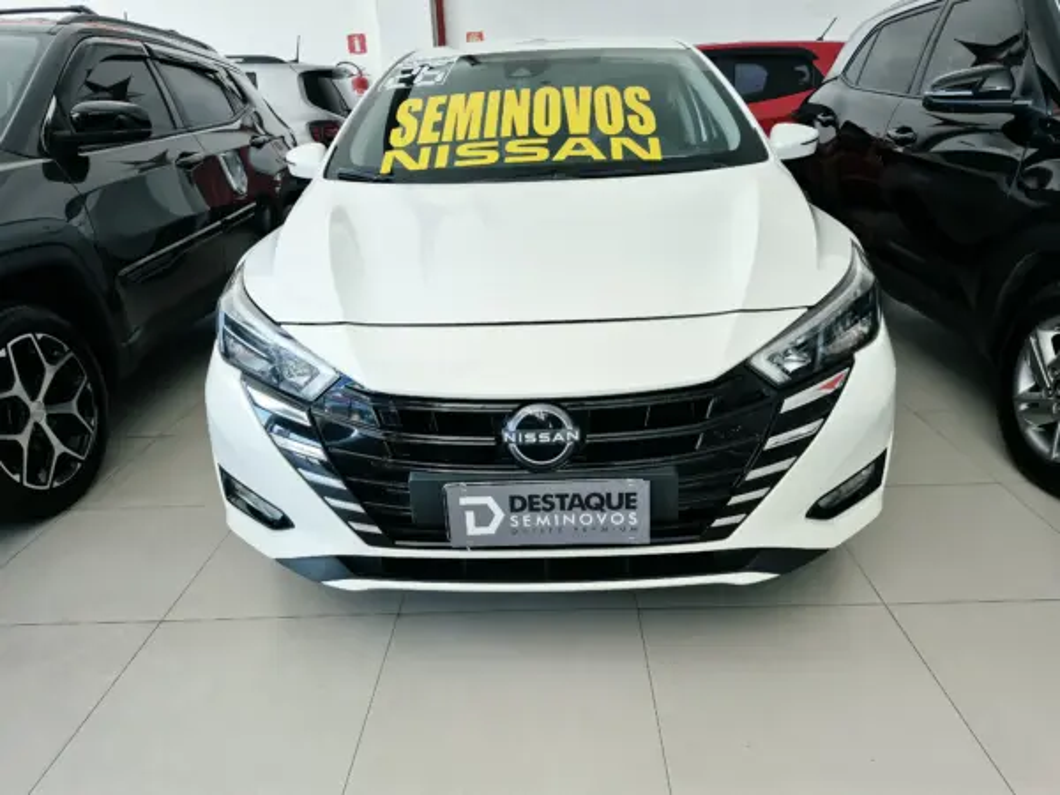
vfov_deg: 58.9
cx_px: 530
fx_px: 704
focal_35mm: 23
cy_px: 398
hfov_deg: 73.9
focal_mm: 5.4
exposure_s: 1/180
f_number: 1.8
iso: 80
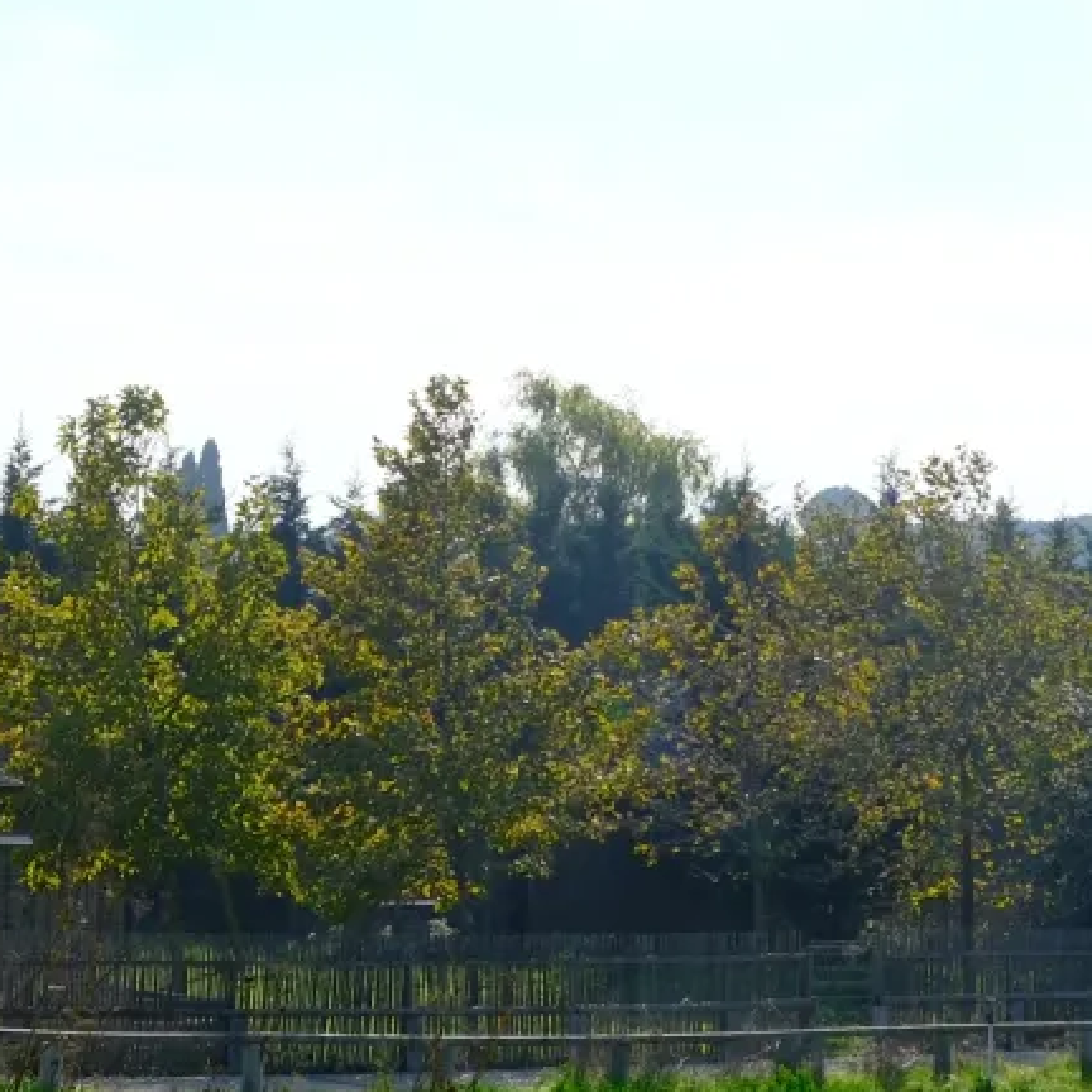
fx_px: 4176
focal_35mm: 117
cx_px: 741
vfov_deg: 14.9
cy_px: 384
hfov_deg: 14.9
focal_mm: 20.5
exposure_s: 1/1500
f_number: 5.6
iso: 320
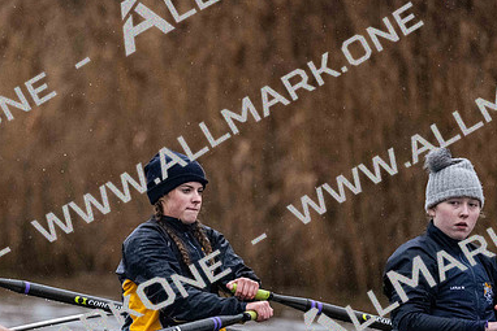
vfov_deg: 2.3
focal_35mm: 607
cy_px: 246
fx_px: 8383
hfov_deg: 3.4
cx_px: 193
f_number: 4.5
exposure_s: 1/1600
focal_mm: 400
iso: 9000
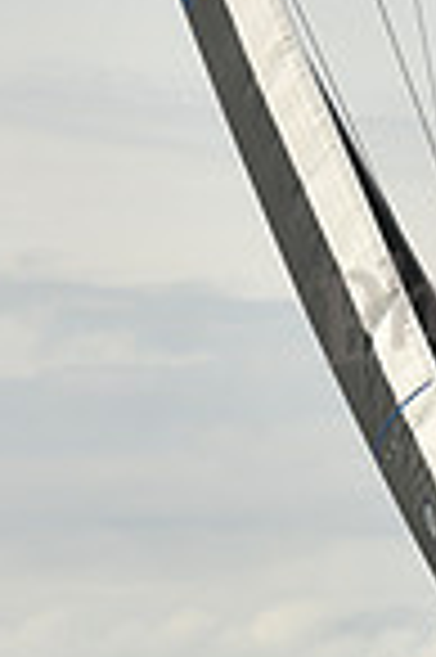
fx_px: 9796
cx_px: 1187
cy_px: 835
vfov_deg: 3.8
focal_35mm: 538
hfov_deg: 2.5
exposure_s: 1/800
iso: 250
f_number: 10
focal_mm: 135
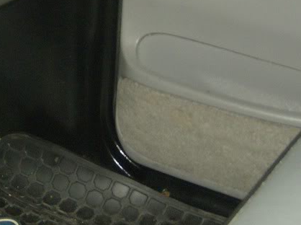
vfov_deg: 15.7
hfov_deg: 20.8
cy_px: 46
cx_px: 54
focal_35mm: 93
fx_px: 807
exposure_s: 1/66.6
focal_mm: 6.4
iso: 200
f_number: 2.9
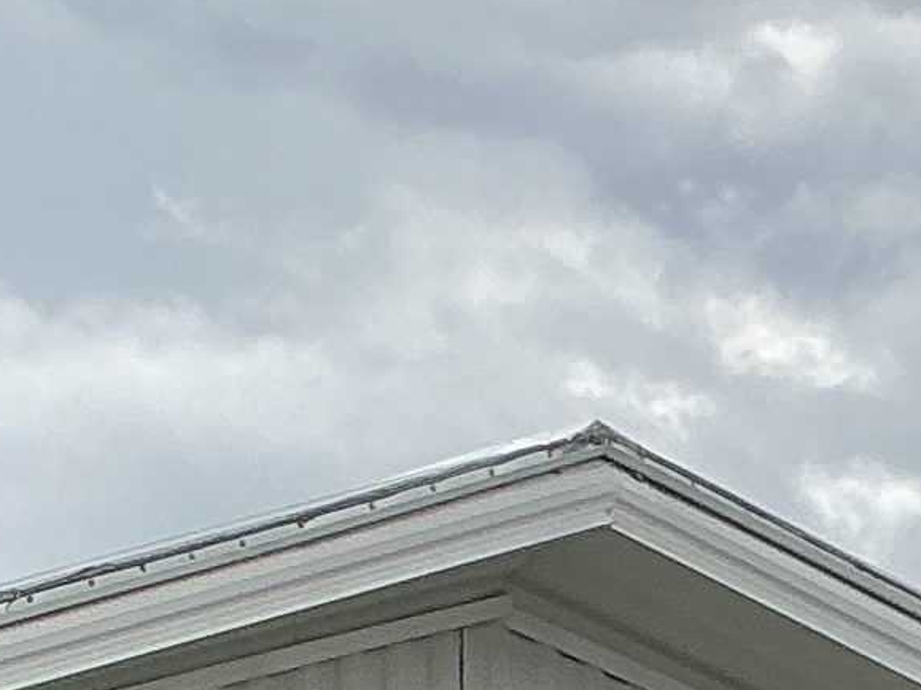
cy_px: 1584
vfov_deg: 7.2
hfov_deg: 9.6
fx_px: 5187
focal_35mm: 195
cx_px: -786
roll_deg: -1.1
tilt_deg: +1.1
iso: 25
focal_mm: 3
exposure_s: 1/389
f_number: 1.8
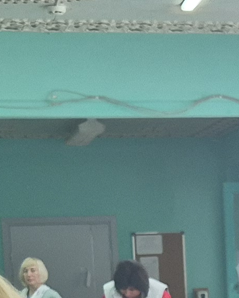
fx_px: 1387
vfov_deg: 11.4
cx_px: 271
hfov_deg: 9.7
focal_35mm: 157
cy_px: 531
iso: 80
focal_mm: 5.4
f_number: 1.8
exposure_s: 1/100
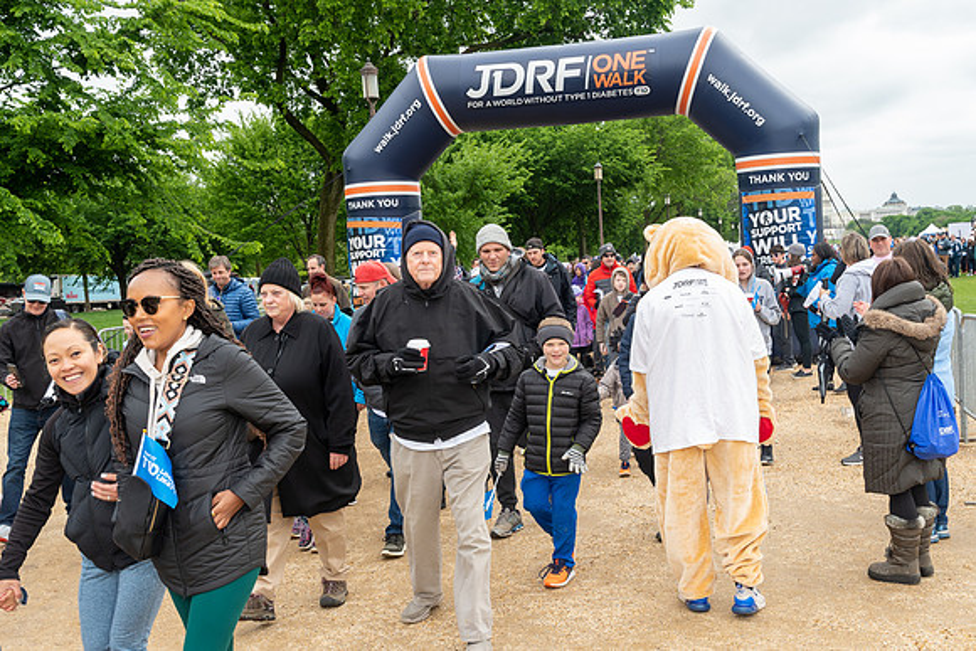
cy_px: 345
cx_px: 524
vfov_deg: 34.5
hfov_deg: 49.9
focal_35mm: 39
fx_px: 1048
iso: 200
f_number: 5.6
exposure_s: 1/250
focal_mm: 24
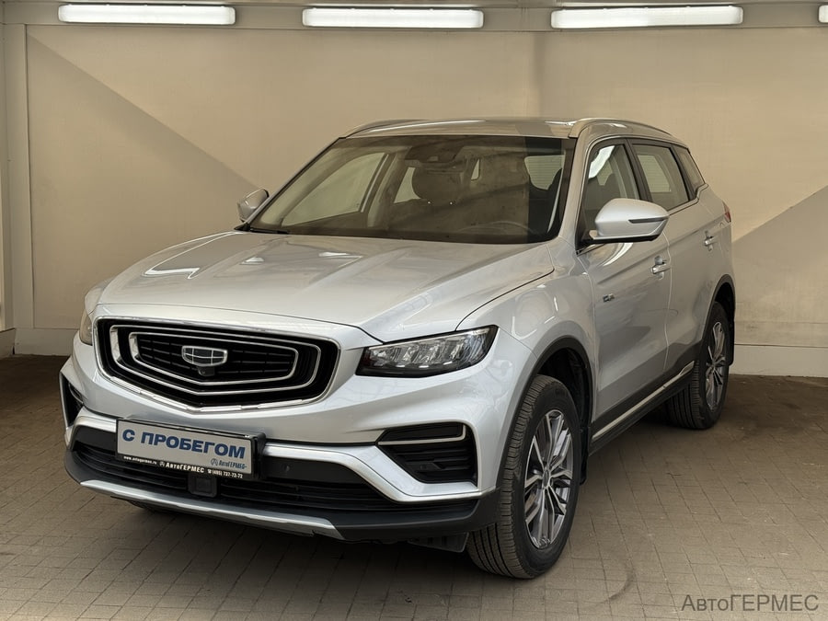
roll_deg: -1.5
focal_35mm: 48
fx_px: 1148
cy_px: 310
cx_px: 414
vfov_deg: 30.3
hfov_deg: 39.7
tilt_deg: -8.6
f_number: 1.78
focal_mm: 6.76
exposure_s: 1/1724
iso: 64
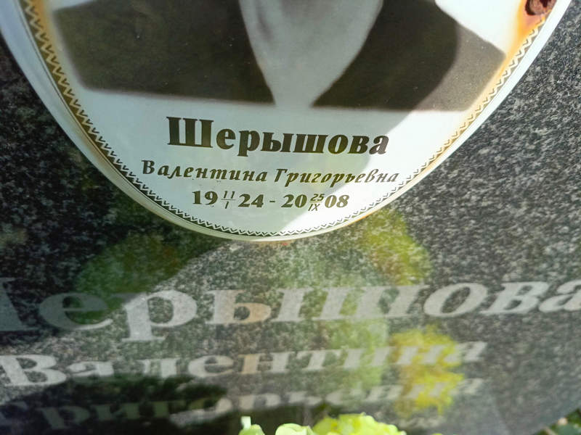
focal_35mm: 25
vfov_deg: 54.9
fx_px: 420
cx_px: 290
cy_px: 218
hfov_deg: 69.4
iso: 116
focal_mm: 4.76
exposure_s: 1/932
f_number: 1.69
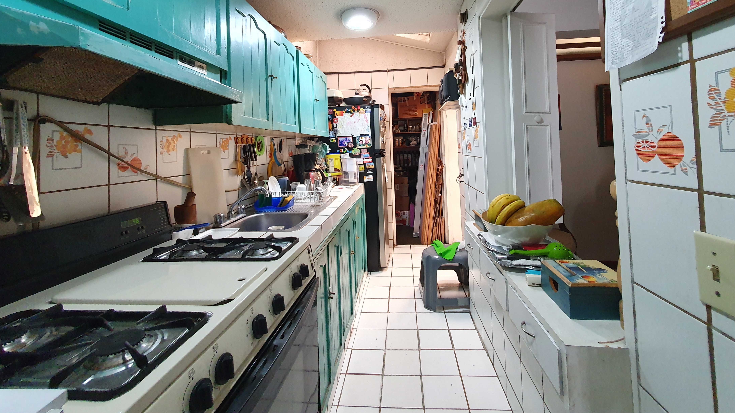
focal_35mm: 15
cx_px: 372
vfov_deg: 68.9
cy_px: 145
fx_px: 292
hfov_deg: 103.0
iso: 400
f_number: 2.2
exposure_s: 1/60
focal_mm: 1.8
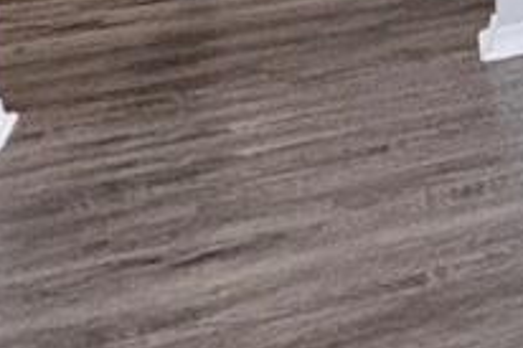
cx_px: 1389
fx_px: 1539
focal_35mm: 106
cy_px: -479
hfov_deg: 12.7
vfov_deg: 11.0
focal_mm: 2.22
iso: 200
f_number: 2.2
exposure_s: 1/60
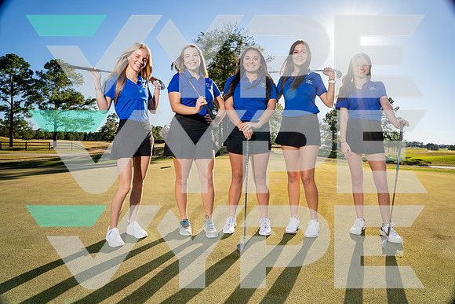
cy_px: 152
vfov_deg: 62.0
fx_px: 253
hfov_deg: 84.0
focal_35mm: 20
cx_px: 228
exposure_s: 1/250
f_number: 8
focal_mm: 20
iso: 100
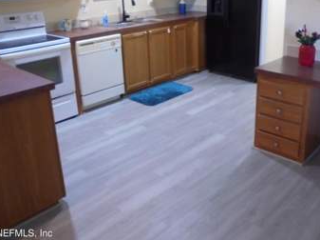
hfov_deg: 49.9
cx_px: 192
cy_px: 77
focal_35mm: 37
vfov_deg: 38.1
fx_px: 342
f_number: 3.5
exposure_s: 1/13
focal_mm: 4.6
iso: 400
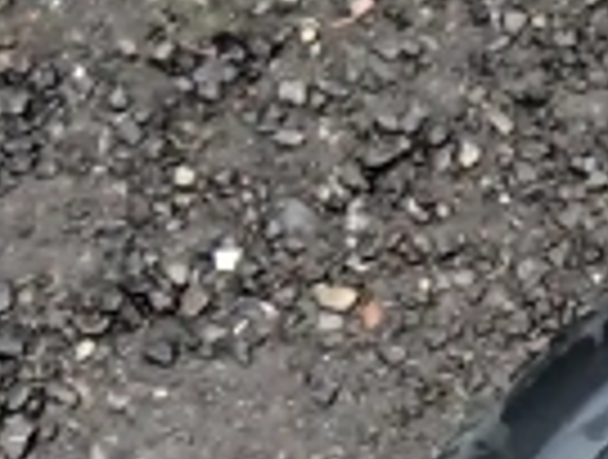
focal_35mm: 192
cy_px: 1192
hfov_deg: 9.0
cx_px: 1612
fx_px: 3381
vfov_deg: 7.2
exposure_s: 1/50
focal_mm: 3.98
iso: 64
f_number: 1.8
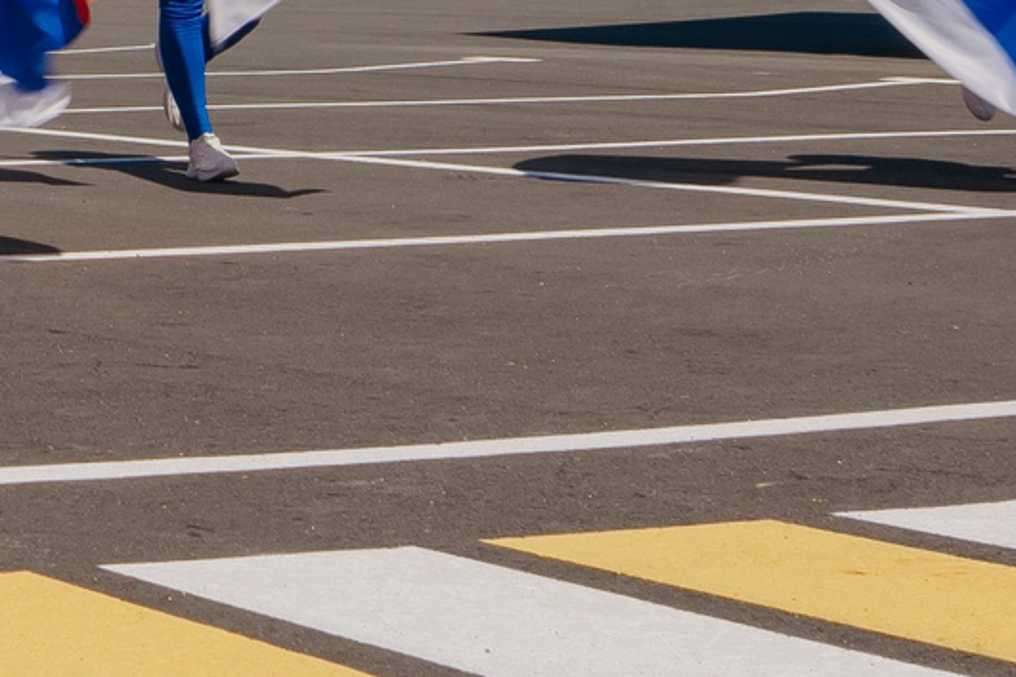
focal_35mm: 135
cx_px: -511
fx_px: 3810
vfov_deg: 9.5
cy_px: -678
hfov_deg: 14.2
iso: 160
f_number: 16
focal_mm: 28
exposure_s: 1/125
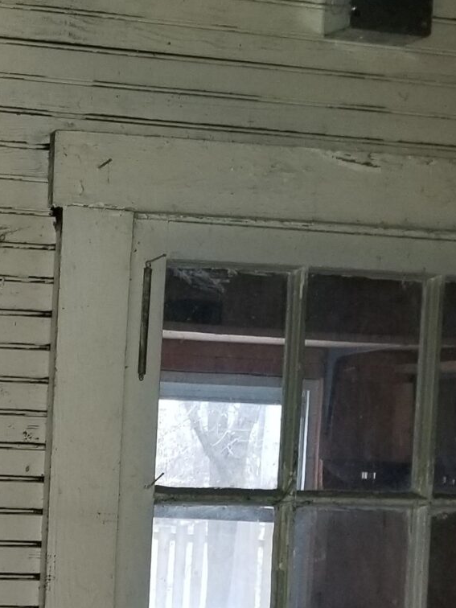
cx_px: -261
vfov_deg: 21.9
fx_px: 1546
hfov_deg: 15.3
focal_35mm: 88
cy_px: 520
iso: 125
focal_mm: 4.25
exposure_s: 1/19
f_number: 1.7
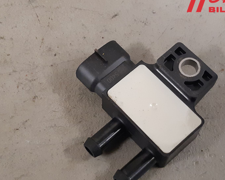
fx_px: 253
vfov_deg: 38.9
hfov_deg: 47.9
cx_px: 119
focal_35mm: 38
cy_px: 111
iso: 250
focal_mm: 3.93
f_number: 1.7
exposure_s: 1/50
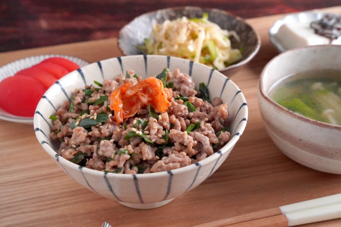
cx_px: 170
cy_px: 114
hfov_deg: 28.9
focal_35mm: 70
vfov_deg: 19.4
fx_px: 663
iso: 20000
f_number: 11
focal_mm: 70
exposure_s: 1/250
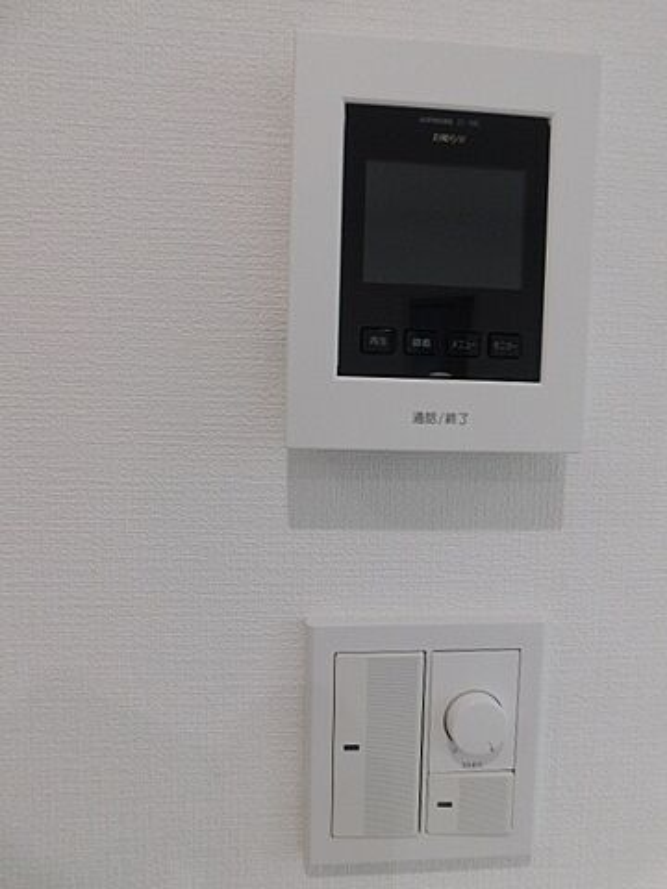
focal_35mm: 23
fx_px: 591
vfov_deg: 73.9
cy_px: 444
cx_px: 334
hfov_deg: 58.9
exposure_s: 1/60
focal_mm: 4
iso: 125
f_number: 3
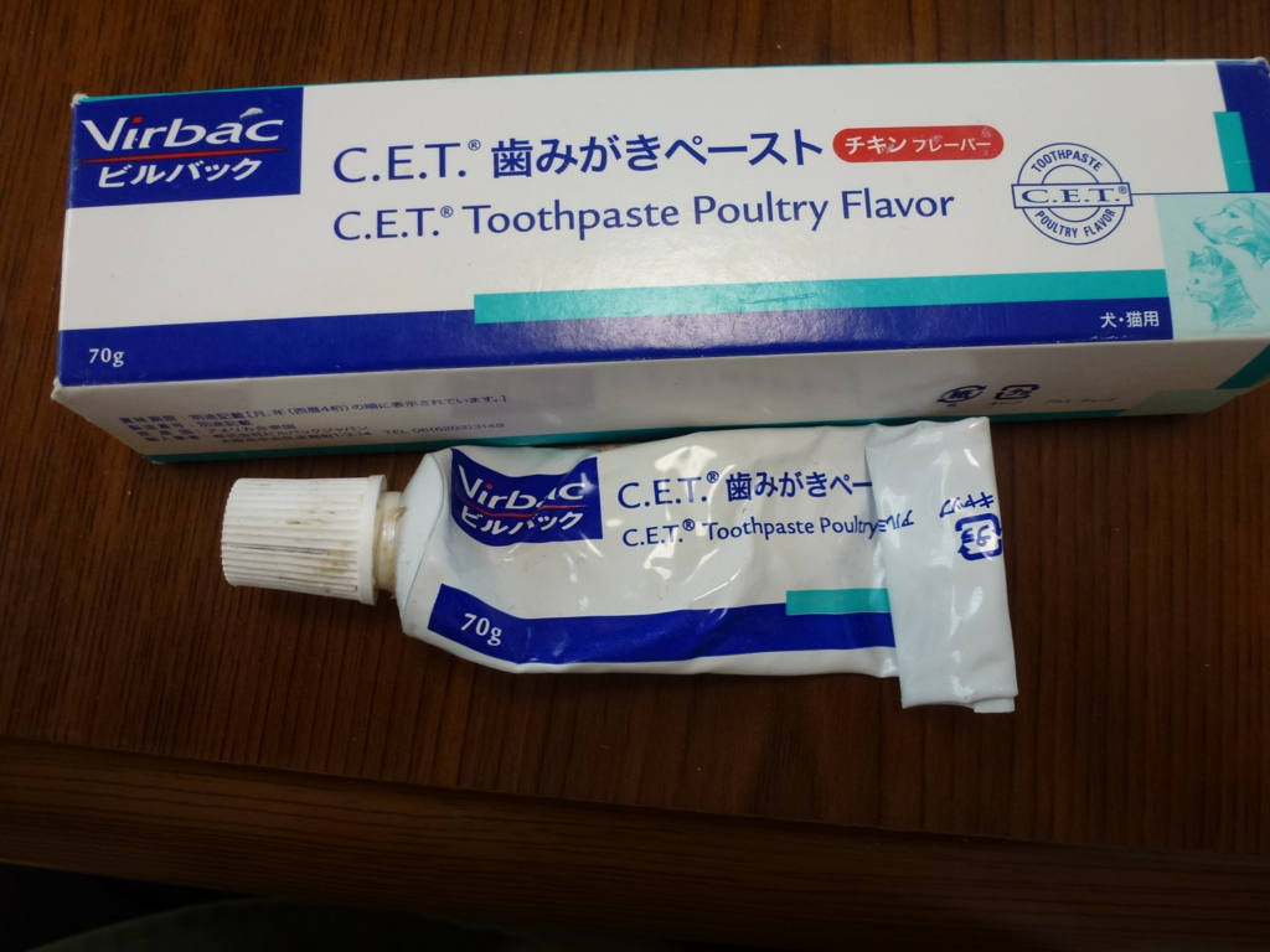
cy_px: 476
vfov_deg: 56.8
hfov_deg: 71.6
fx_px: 881
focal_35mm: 24
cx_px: 635
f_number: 3.3
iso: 160
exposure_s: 1/60
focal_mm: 4.3
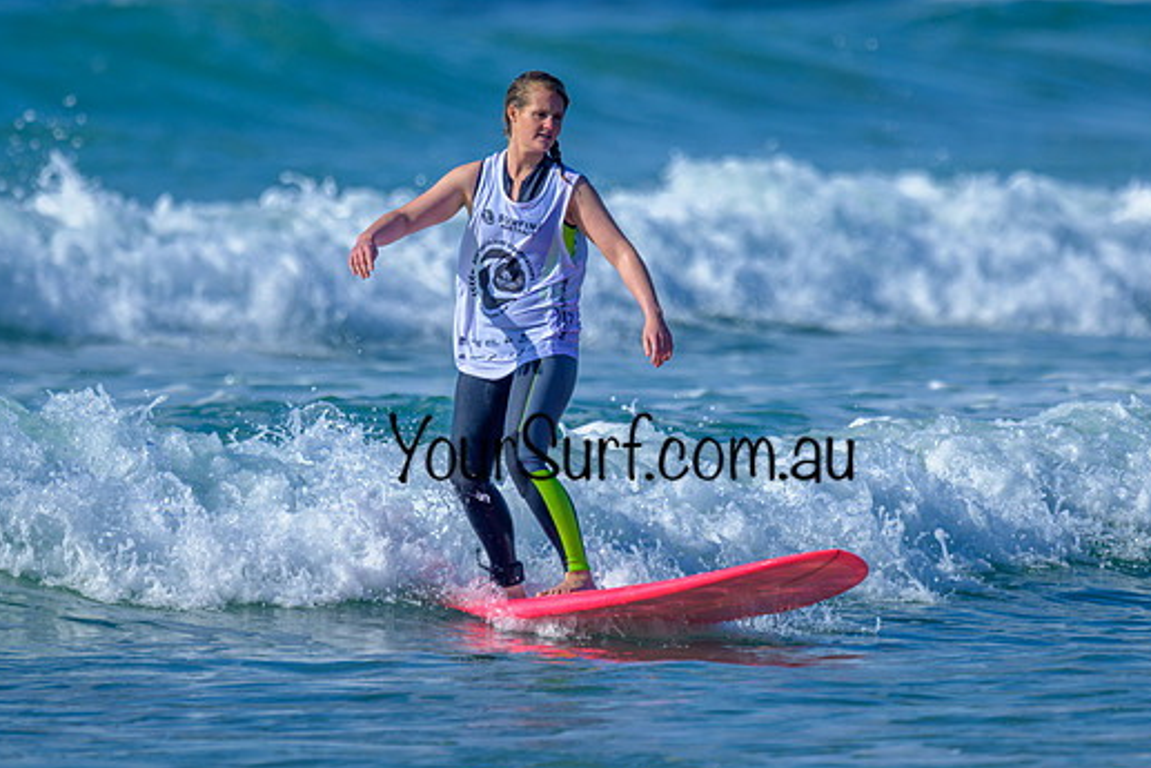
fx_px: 39494
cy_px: 322
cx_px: 551
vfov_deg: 1.1
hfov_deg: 1.7
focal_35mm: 1235
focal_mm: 800
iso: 80
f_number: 6.3
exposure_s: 1/800
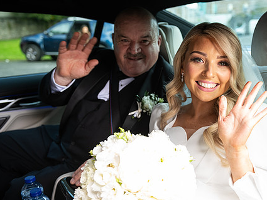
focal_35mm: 42
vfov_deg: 34.4
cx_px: 174
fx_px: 324
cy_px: 101
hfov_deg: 44.2
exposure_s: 1/160
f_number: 3.5
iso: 800
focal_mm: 32
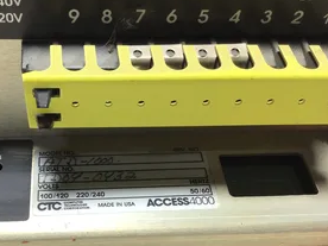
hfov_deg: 41.4
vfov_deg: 31.9
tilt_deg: -42.8
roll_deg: -3.1
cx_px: 103
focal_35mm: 45
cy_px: 163
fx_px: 426
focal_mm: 3.3
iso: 40
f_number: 2.4
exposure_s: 1/120
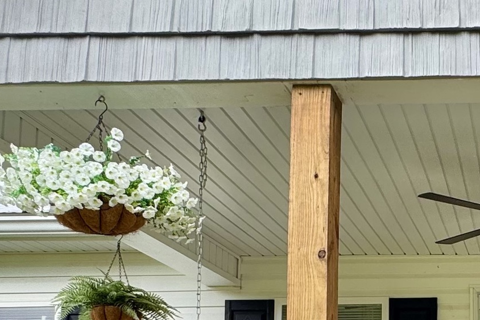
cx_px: 539
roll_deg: +0.7
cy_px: 415
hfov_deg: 32.6
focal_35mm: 53
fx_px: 707
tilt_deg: +3.4
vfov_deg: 22.8
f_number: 2.2
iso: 40
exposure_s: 1/541
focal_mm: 2.22
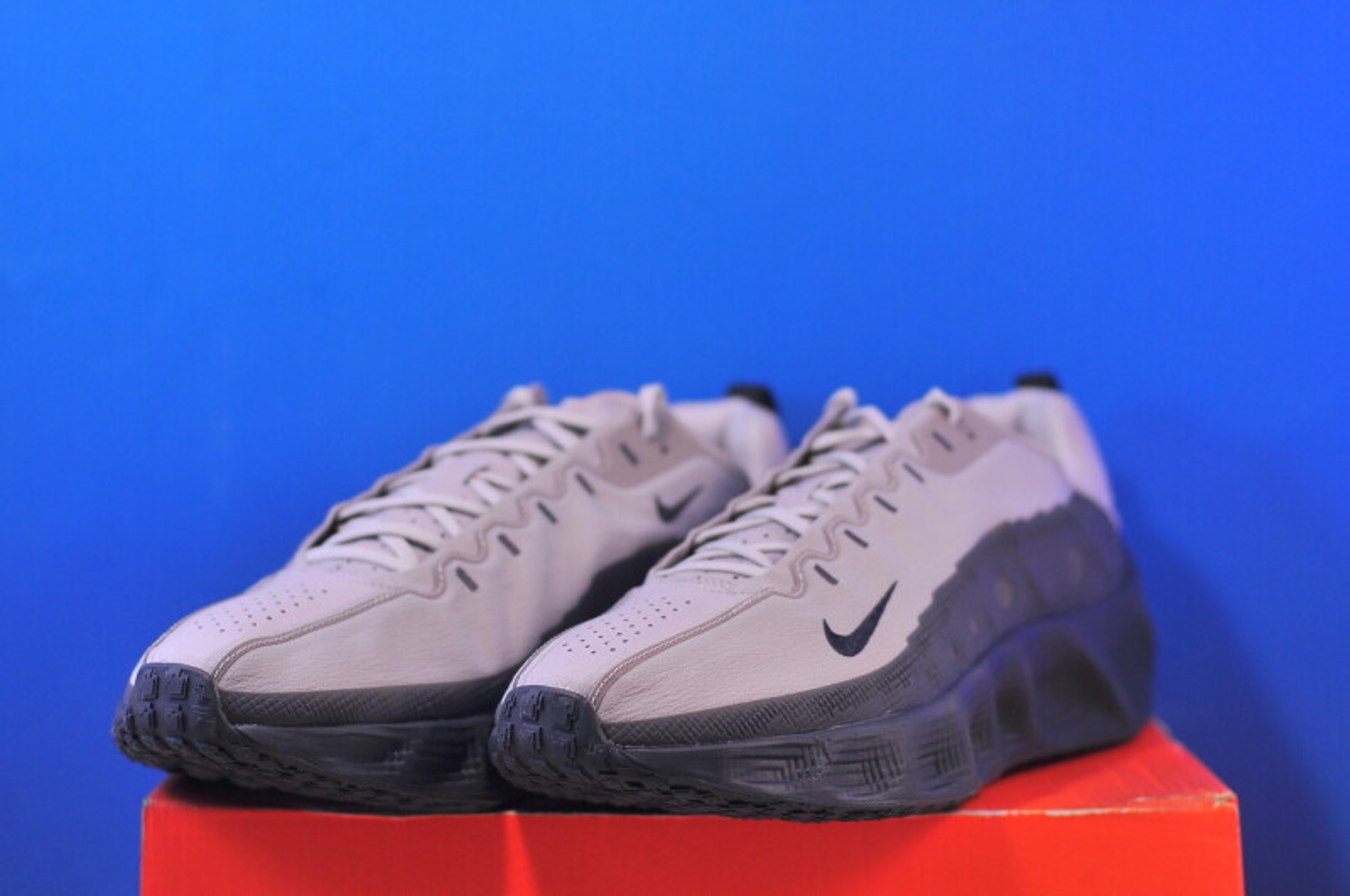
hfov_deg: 27.0
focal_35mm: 75
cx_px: 675
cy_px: 448
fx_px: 2808
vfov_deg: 18.1
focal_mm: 50
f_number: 2.5
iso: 250
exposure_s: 1/320
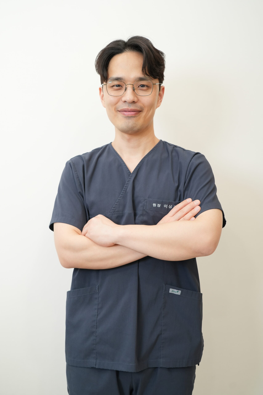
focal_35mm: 38
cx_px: 132
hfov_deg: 35.1
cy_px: 198
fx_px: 416
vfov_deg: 50.7
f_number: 4.5
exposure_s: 1/100
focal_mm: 38
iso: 1000
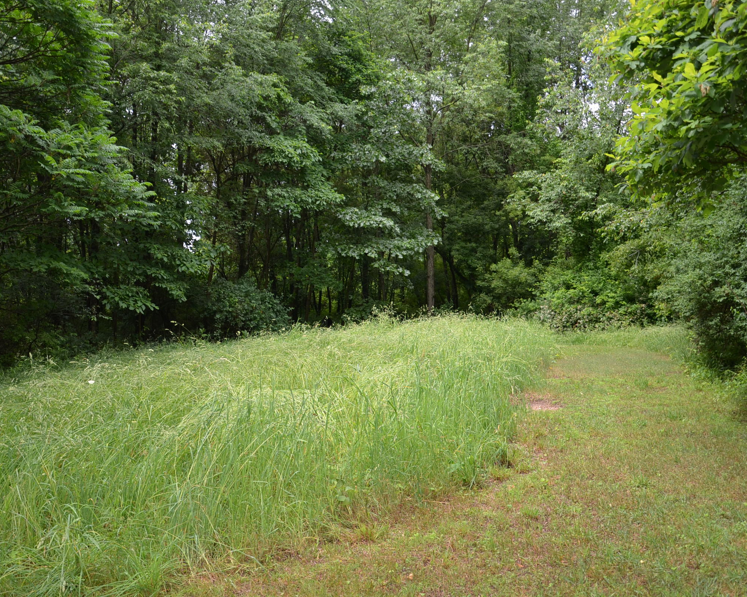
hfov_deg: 57.1
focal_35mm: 31
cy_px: 298
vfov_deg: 47.1
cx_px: 337
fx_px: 685
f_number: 4
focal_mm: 18
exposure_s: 1/250
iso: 110
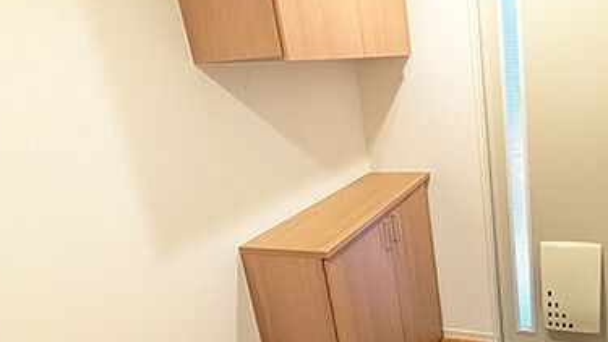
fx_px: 419
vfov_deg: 44.4
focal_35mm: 26
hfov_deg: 66.7
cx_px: 467
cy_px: 164
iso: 1011
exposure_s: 1/35.1
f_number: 2.2
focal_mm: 1.85
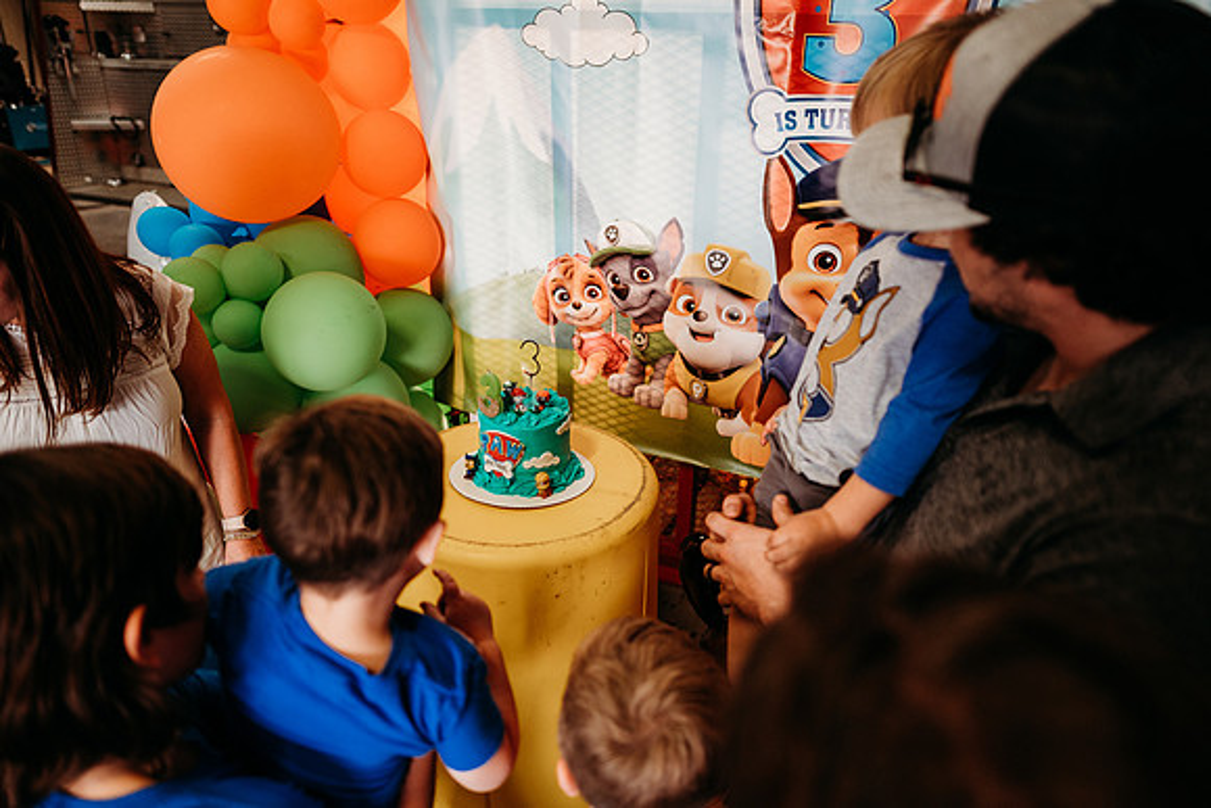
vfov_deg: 53.2
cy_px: 404
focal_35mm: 24
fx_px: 807
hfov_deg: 73.7
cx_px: 606
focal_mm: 24
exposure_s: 1/250
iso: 1000
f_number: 2
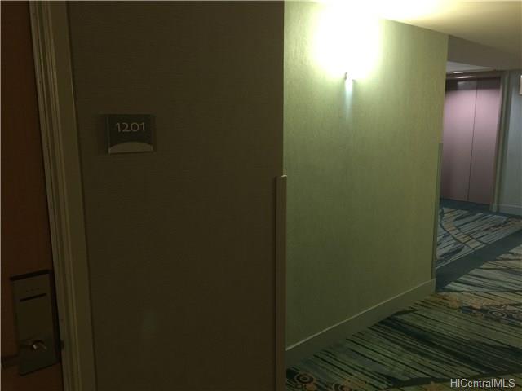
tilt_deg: -9.8
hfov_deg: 61.7
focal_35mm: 29
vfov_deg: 48.2
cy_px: 196
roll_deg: -0.6
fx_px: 437
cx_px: 261
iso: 64
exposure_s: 1/4
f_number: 2.2
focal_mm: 4.15
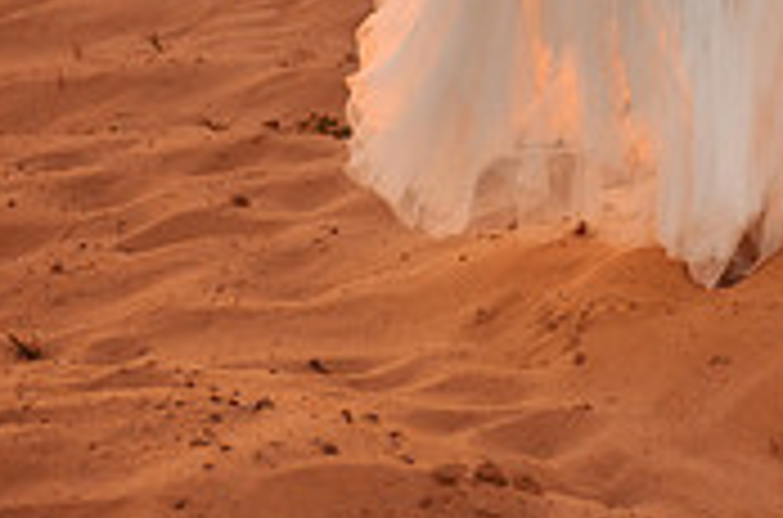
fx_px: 2538
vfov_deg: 11.4
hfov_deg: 16.2
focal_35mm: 117
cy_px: -144
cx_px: 1143
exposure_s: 1/8000
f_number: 1.8
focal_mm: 35
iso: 100
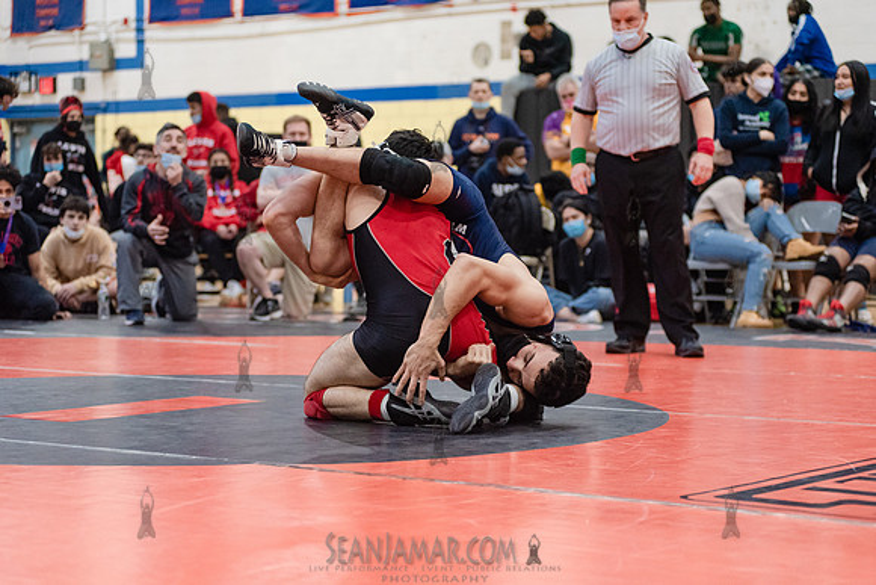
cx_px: 438
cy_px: 292
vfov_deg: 17.1
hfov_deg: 25.4
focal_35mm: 80
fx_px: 1947
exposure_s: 1/400
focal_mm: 80
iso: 4000
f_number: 3.5
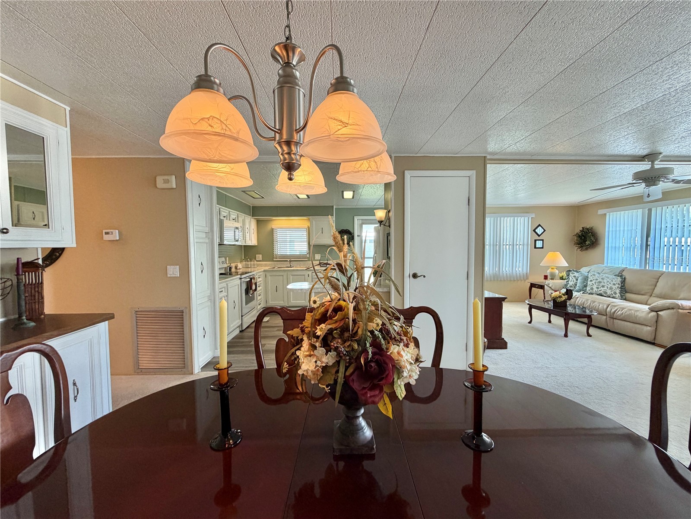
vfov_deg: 85.7
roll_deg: +0.8
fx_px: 279
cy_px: 260
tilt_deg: -2.2
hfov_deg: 102.1
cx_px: 346
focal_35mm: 14
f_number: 2.2
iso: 160
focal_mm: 2.22
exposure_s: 1/60
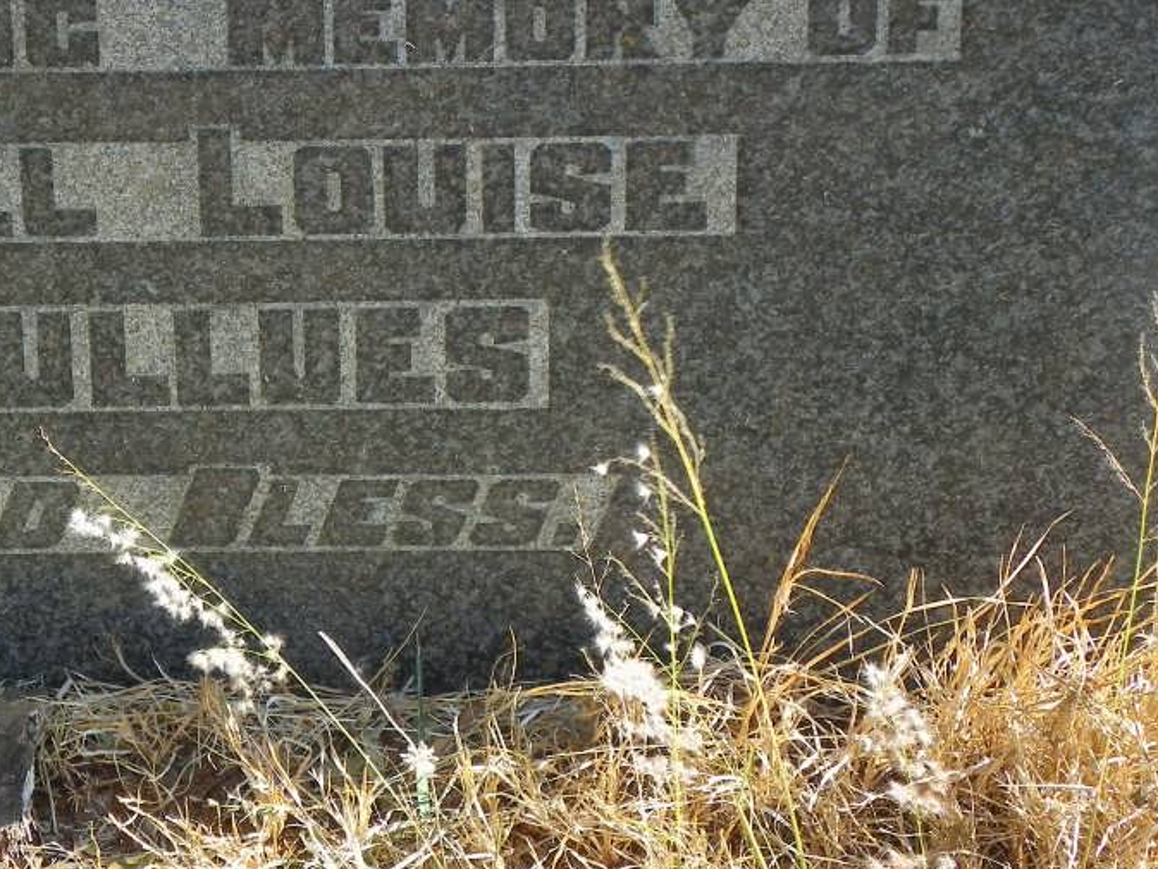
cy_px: 389
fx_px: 4952
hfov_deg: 13.3
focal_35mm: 148
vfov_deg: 10.0
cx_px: 253
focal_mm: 14.7
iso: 64
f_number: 4
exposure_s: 1/125
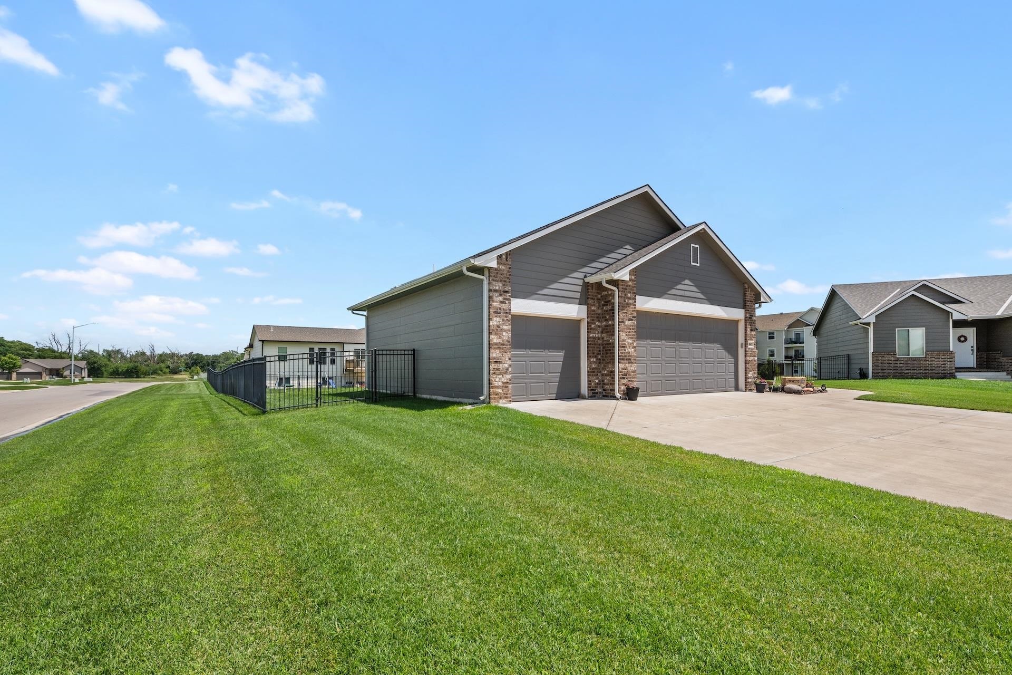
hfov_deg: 96.7
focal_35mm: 16
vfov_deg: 73.7
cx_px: 506
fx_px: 450
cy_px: 338
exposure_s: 1/1250
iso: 400
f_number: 7.1
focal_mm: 16
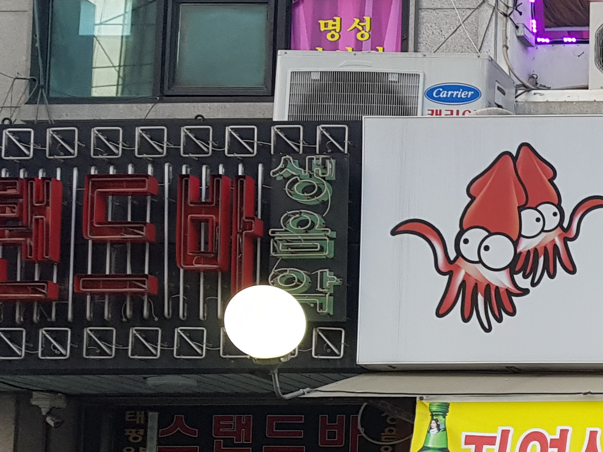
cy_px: 504
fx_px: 1498
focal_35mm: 86
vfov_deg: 16.6
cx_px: 987
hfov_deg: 19.0
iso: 64
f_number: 1.7
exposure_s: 1/120
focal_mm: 4.3
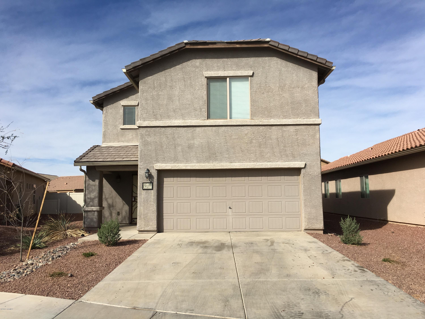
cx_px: 212
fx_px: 356
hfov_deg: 61.7
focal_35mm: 29
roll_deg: +1.0
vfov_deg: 48.2
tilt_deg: +4.4
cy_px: 160
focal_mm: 4.15
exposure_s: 1/2404
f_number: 2.2
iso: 25
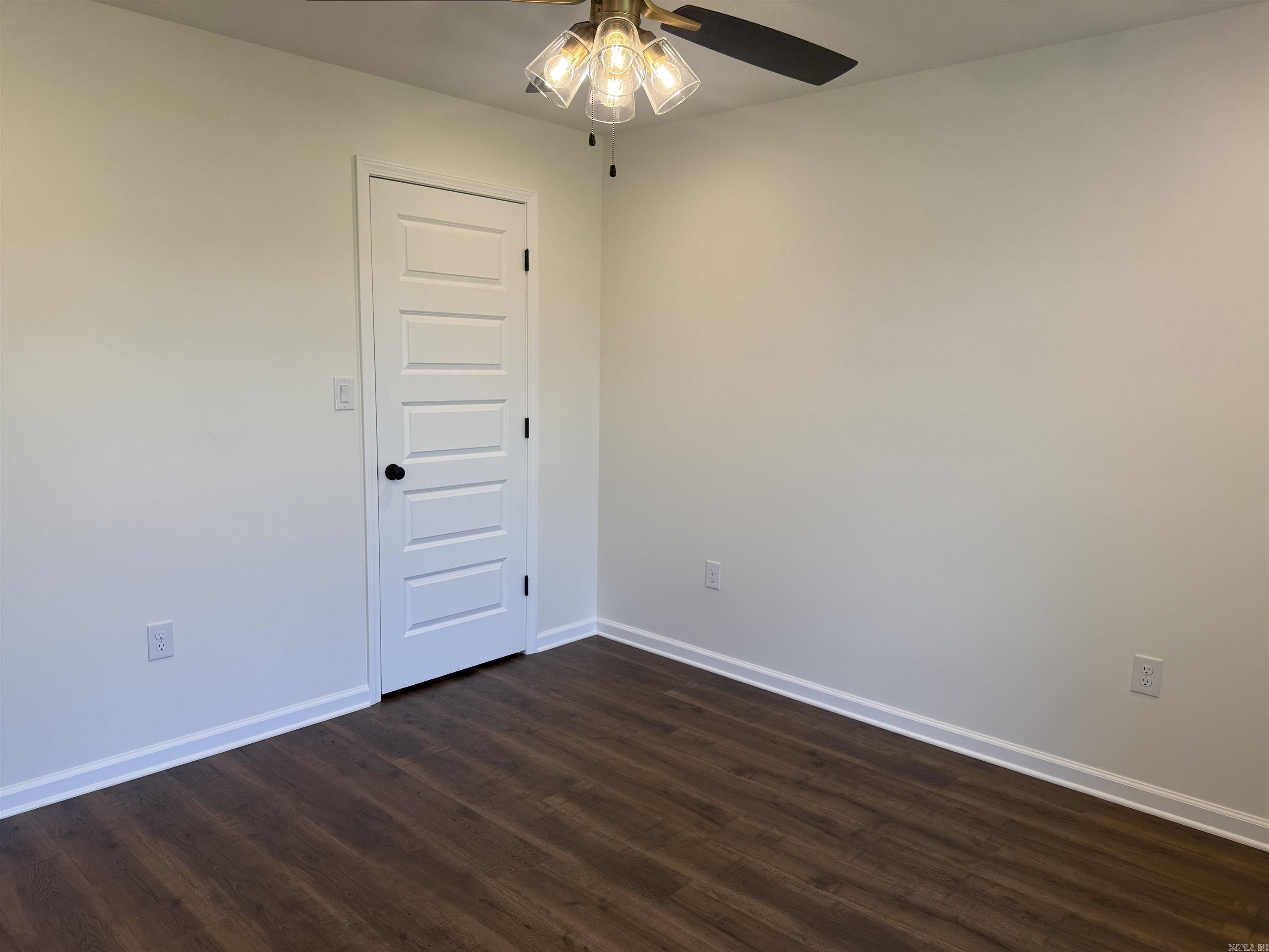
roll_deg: -0.8
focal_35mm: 24
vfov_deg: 56.8
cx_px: 634
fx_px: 880
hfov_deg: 71.6
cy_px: 476
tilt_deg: -7.9
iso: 64
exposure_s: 1/168
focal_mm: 6.76
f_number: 1.78
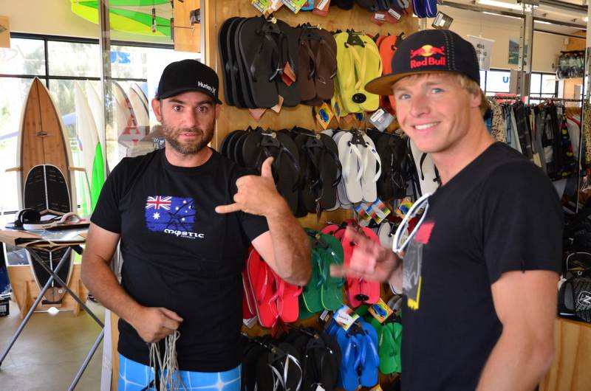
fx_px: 639
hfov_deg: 49.6
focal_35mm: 39
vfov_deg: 34.1
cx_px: 296
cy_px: 196
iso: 220
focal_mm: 26
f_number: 4.2
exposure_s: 1/60
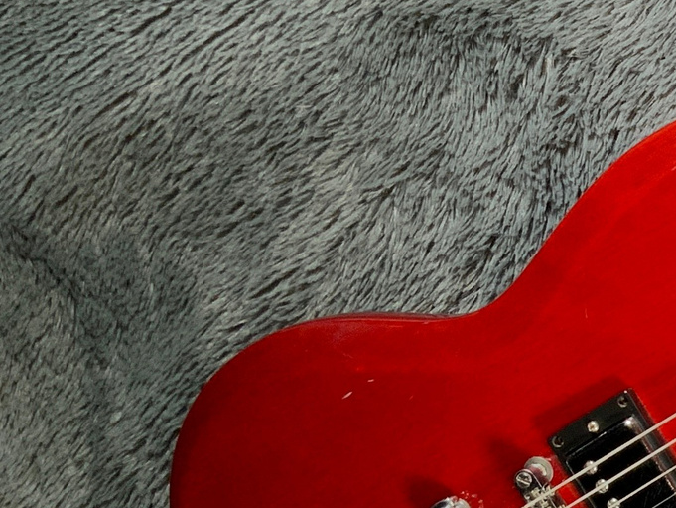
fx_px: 2129
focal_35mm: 109
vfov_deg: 13.6
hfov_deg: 15.8
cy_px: 196
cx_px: 1159
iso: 32
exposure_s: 1/104
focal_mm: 3
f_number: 1.8
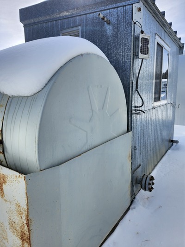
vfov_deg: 73.9
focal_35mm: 23
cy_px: 124
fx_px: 164
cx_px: 92
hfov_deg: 58.9
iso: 25
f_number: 1.8
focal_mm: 5.54
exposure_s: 1/1073
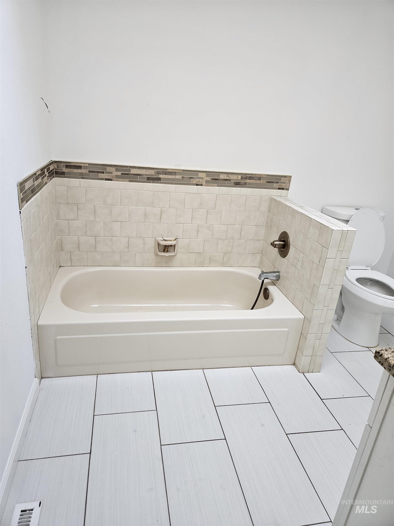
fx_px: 349
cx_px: 197
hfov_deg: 58.9
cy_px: 263
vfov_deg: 73.9
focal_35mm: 23
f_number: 1.8
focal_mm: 5.4
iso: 200
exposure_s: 1/120
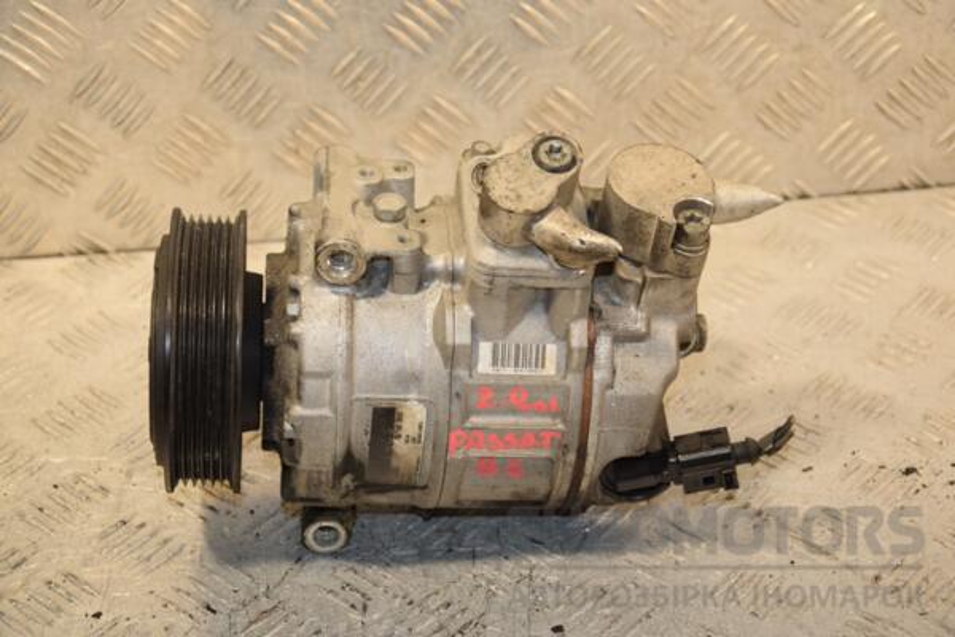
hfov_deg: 27.0
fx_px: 1989
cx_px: 478
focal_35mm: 75
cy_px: 318
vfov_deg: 18.2
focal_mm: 50
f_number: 5.6
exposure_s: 1/200
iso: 800
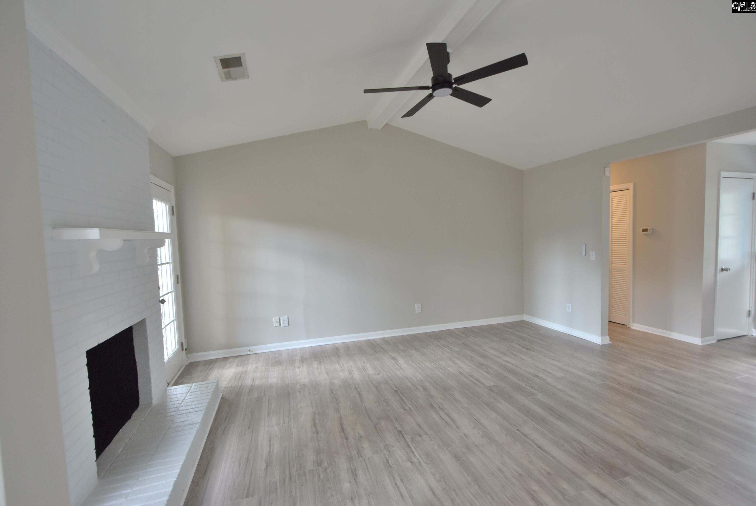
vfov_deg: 77.4
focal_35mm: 15
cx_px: 378
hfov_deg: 100.3
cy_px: 253
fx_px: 315
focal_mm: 10
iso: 560
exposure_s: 1/125
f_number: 3.5
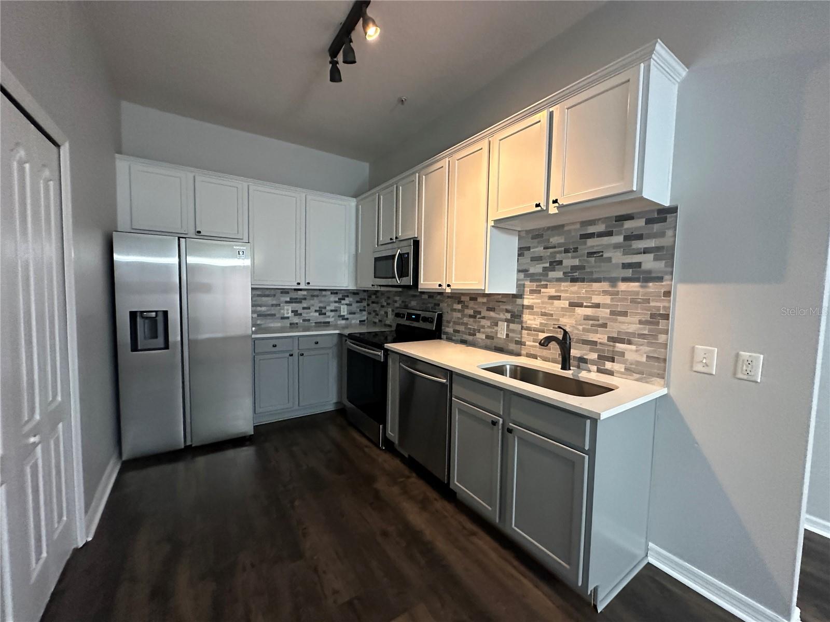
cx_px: 415
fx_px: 336
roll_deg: -2.4
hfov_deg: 102.1
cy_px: 311
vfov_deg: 85.7
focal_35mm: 14
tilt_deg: -4.6
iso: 800
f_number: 2.2
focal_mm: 2.22
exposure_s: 1/60
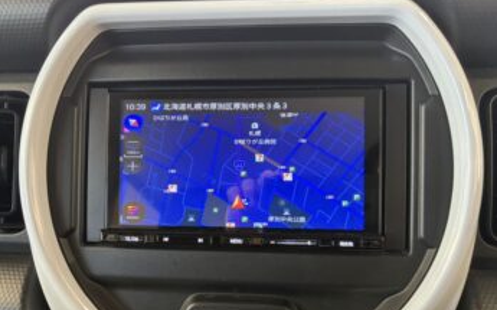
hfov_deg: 66.5
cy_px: 182
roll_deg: +1.6
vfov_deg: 44.3
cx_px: 249
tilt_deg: -20.6
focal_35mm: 28
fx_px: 379
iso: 400
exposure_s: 1/50
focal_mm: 5.96
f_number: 1.6
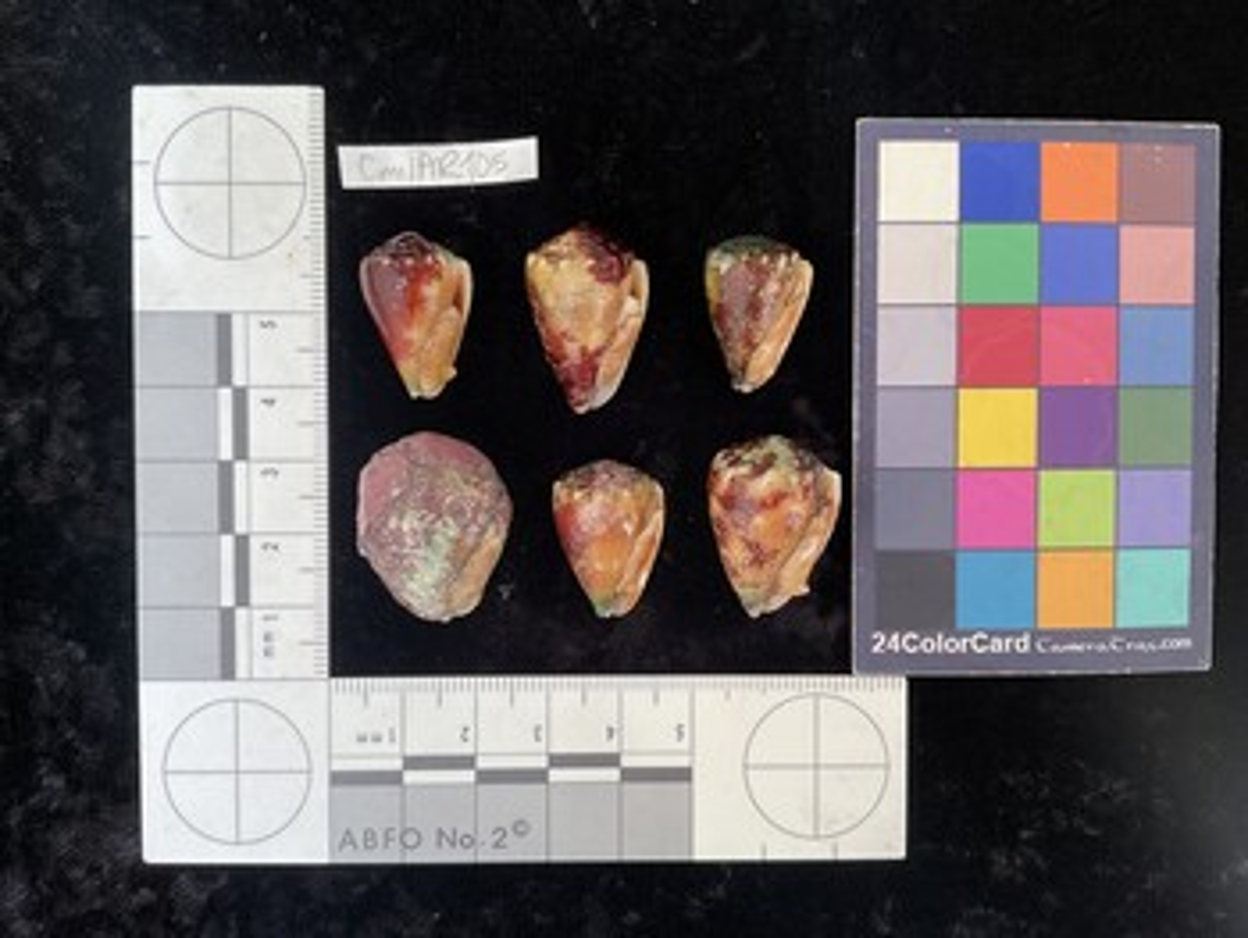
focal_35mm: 29
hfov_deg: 61.6
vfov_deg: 48.3
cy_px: 469
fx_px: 1046
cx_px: 624
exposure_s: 1/120
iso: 50
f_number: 1.8
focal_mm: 3
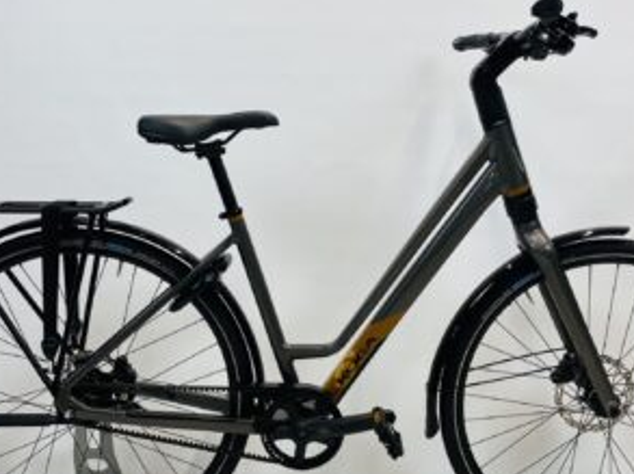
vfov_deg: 35.9
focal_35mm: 40
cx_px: 353
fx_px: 732
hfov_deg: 46.8
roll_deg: -1.2
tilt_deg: -6.3
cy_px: 249
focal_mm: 4.25
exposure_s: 1/100
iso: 50
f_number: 1.8
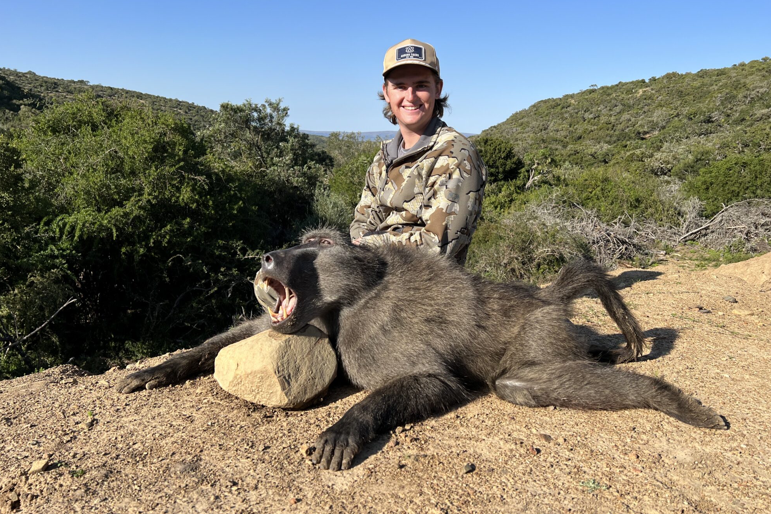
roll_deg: -2.6
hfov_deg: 65.5
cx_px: 391
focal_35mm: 28
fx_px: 600
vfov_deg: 46.4
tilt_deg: -10.8
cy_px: 245
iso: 50
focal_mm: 5.7
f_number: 1.5
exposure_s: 1/2841
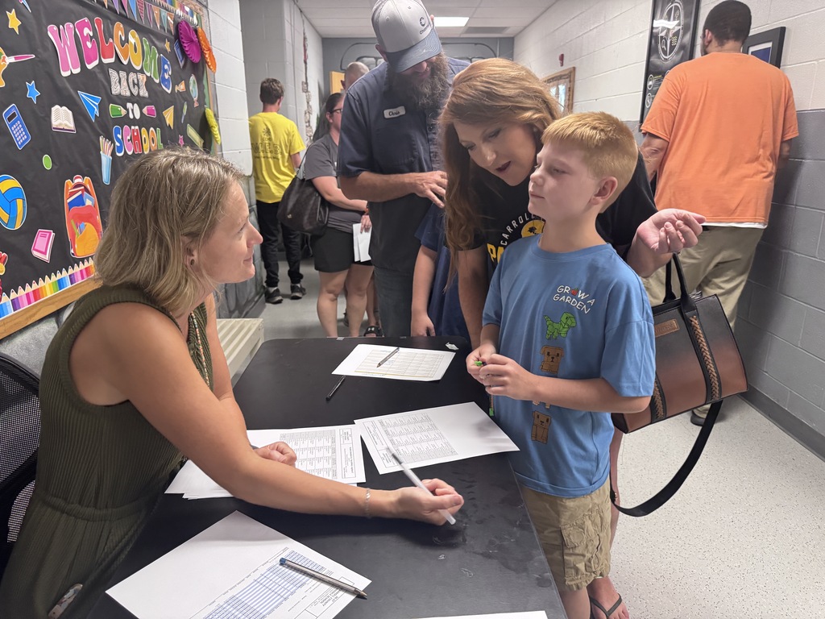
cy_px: 310
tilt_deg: -17.7
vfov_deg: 56.8
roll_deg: -2.4
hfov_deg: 71.6
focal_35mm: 24
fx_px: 572
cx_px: 412
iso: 400
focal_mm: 6.76
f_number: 1.78
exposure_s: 1/60
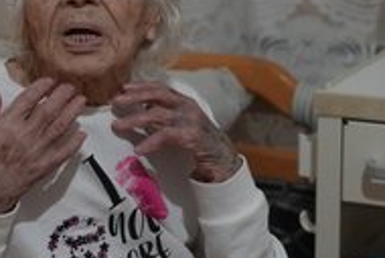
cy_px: 99
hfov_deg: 13.0
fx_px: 1691
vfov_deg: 8.7
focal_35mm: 158
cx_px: 199
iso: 10000
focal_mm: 75
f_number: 4
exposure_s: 1/160
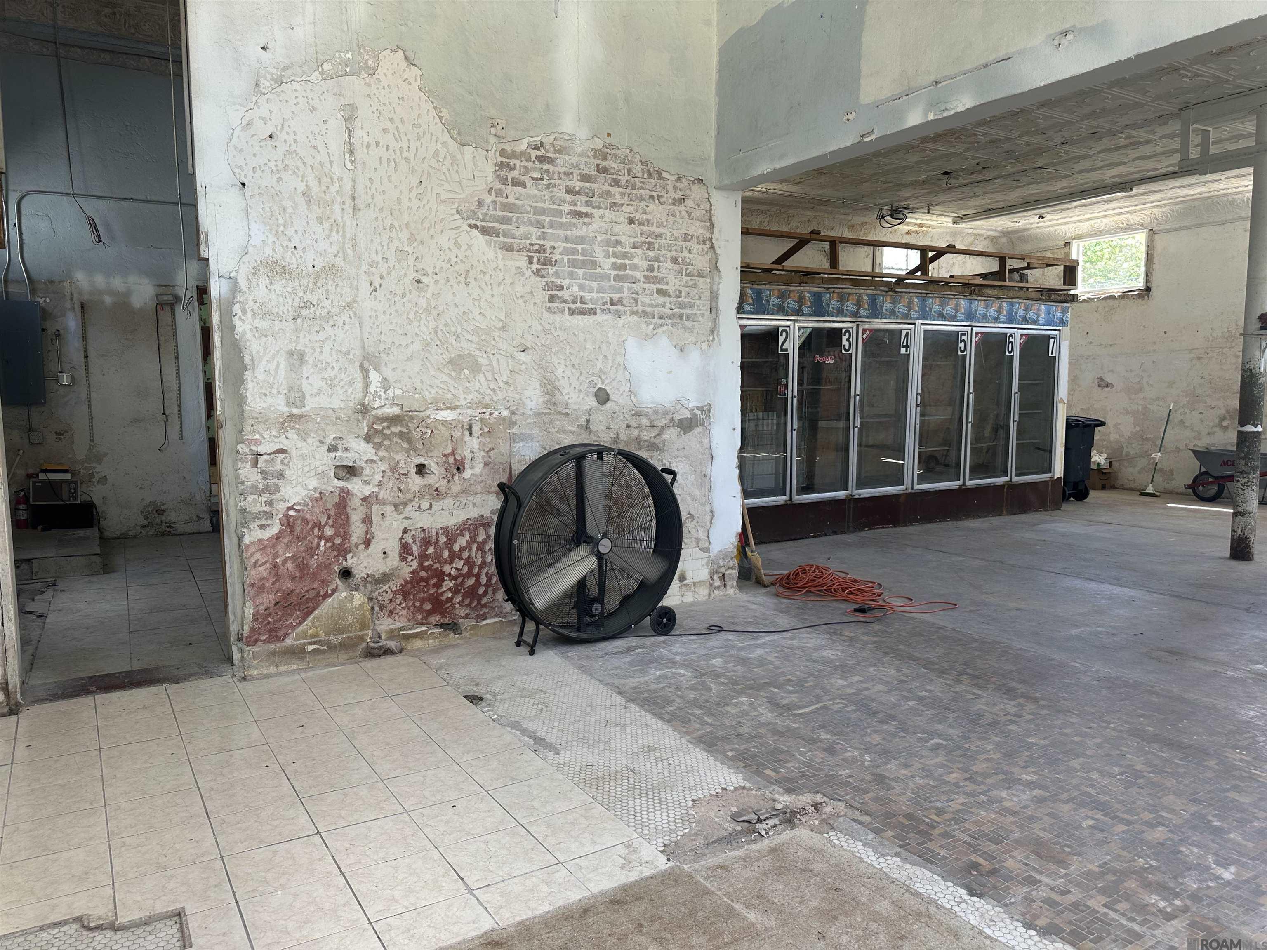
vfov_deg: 56.8
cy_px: 475
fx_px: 878
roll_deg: -0.1
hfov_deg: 71.6
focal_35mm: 24
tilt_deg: -5.7
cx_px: 634
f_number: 1.78
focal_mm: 6.86
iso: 100
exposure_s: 1/121
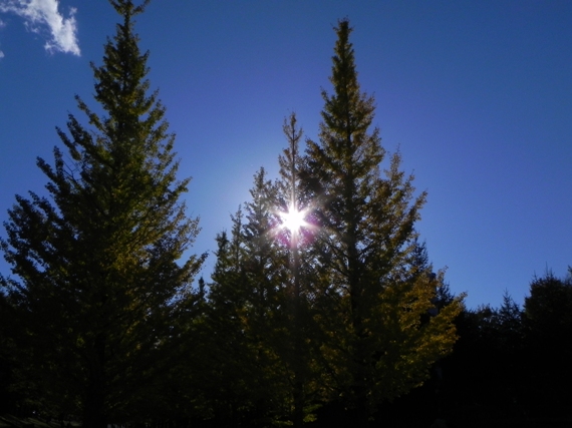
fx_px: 760
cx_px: 286
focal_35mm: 46
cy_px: 214
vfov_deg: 31.5
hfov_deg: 41.3
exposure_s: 1/2000
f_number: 8
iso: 160
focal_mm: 8.2
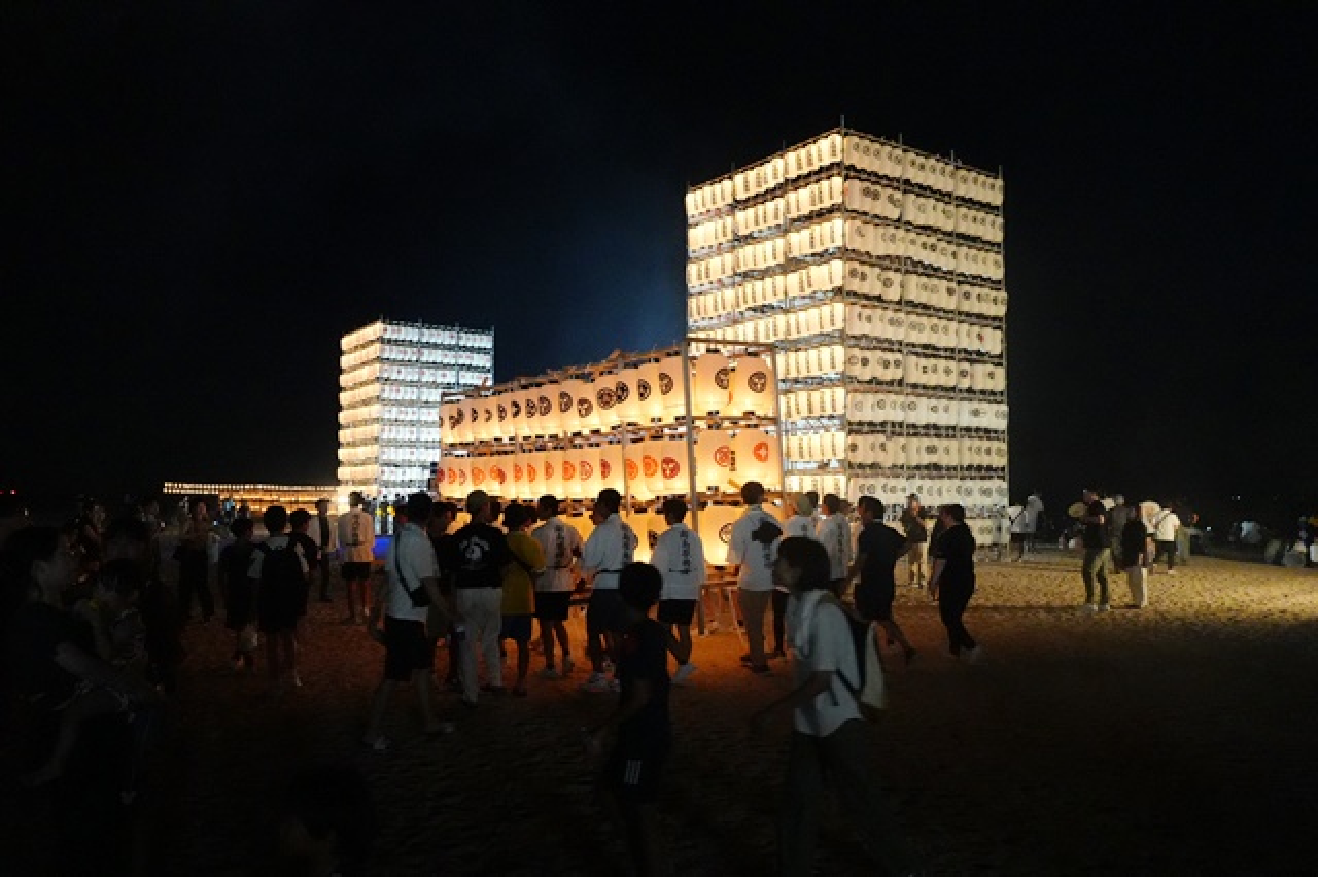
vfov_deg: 47.9
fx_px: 988
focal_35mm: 27
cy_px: 438
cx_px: 659
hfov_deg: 67.4
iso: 6400
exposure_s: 1/50
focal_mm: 18
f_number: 3.5
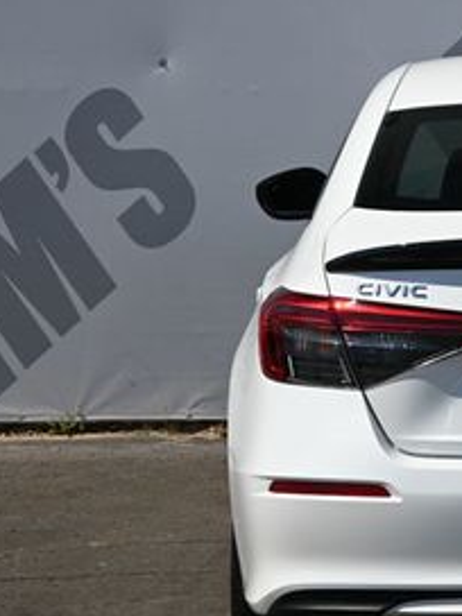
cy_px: 290
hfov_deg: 8.9
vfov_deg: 12.1
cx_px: 639
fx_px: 2901
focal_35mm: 163
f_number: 6.3
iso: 100
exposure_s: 1/320
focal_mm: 48
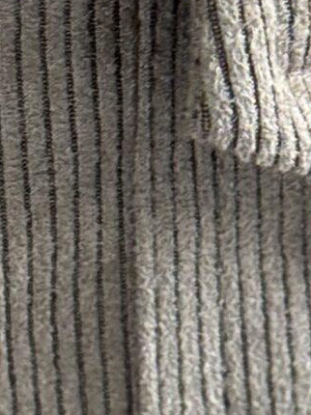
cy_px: 79
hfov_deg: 5.2
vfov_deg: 6.9
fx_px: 3429
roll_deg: +2.9
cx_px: 166
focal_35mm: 286
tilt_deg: -25.3
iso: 100
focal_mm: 6.76
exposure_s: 1/60
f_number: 1.78
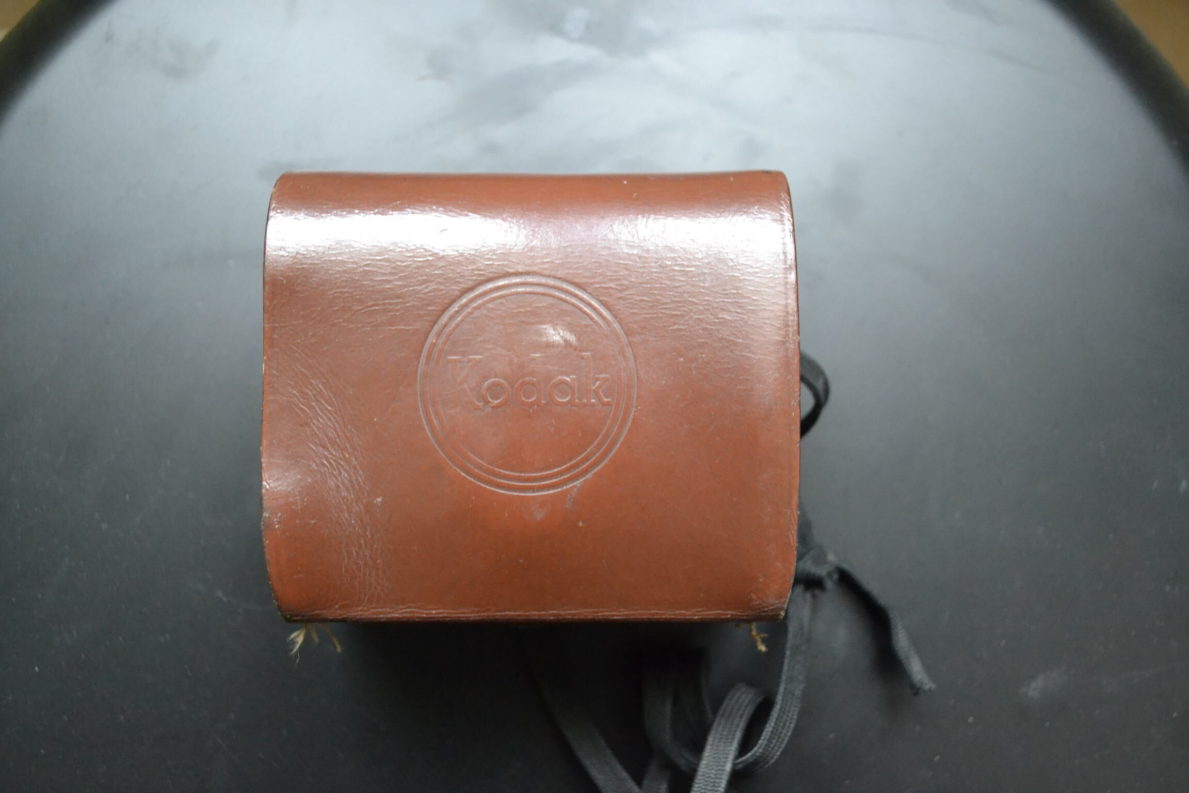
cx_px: 594
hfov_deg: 53.1
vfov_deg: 36.9
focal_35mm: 36
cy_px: 396
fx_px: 1189
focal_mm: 24
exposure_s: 1/40
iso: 3200
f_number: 4
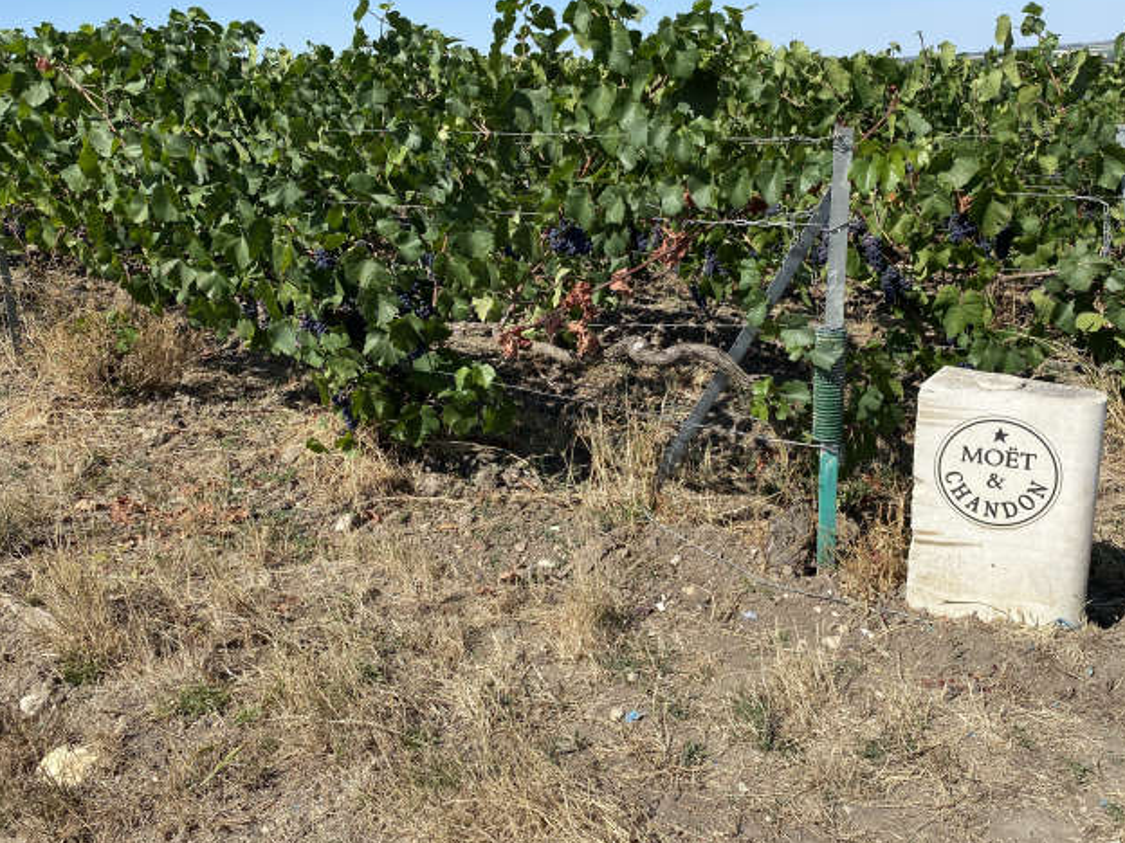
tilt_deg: -16.3
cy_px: 373
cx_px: 645
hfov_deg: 59.7
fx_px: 975
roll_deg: +4.8
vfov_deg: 46.7
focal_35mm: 30
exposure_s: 1/2967
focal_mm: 4.25
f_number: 1.8
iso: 32
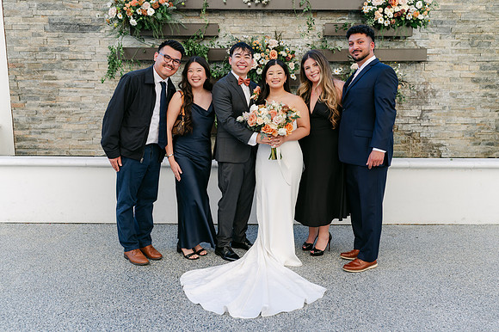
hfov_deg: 54.5
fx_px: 485
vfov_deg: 37.8
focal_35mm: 35
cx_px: 250
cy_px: 166
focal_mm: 35
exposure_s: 1/640
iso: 100
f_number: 4
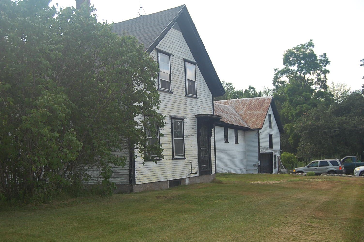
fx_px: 394
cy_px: 121
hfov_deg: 49.6
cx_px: 182
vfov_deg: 34.1
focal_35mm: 39
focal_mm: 26
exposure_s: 1/500
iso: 320
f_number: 5.6
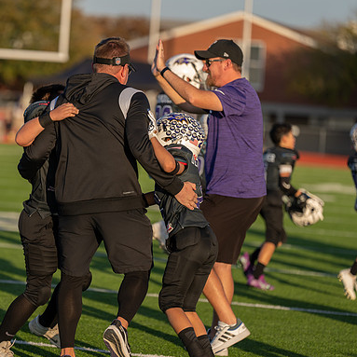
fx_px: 2520
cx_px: 91
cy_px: 178
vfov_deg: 8.1
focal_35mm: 216
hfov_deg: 8.1
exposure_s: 1/640
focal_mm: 168
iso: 100
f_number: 2.8
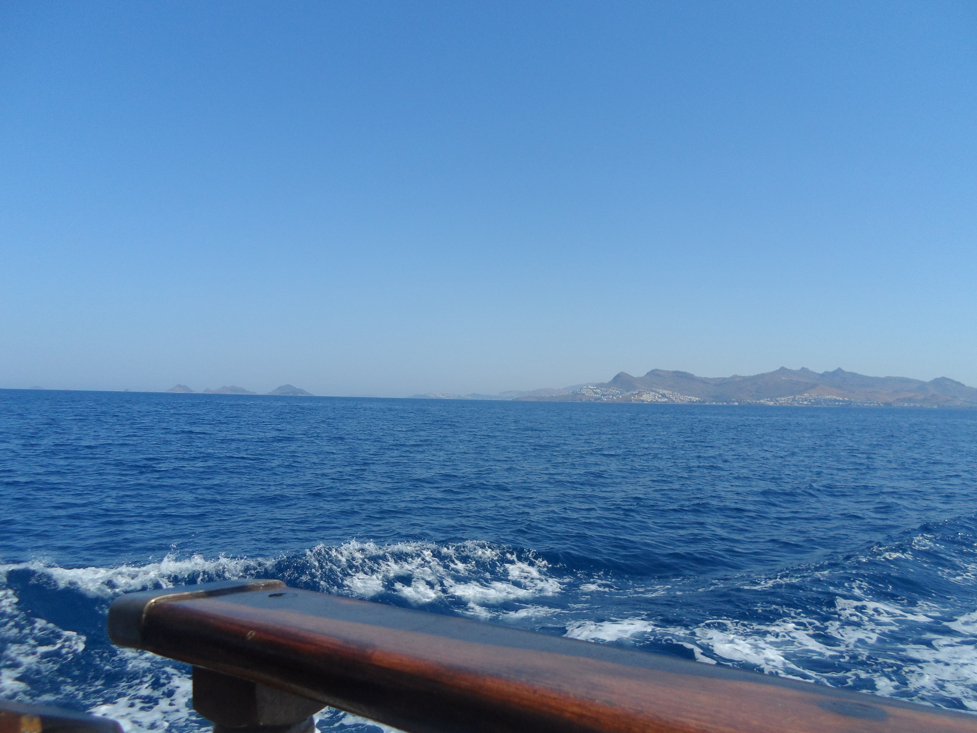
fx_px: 706
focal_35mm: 25
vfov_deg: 54.9
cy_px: 366
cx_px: 488
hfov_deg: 69.4
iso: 80
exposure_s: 1/2000
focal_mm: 4.5
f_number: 2.5
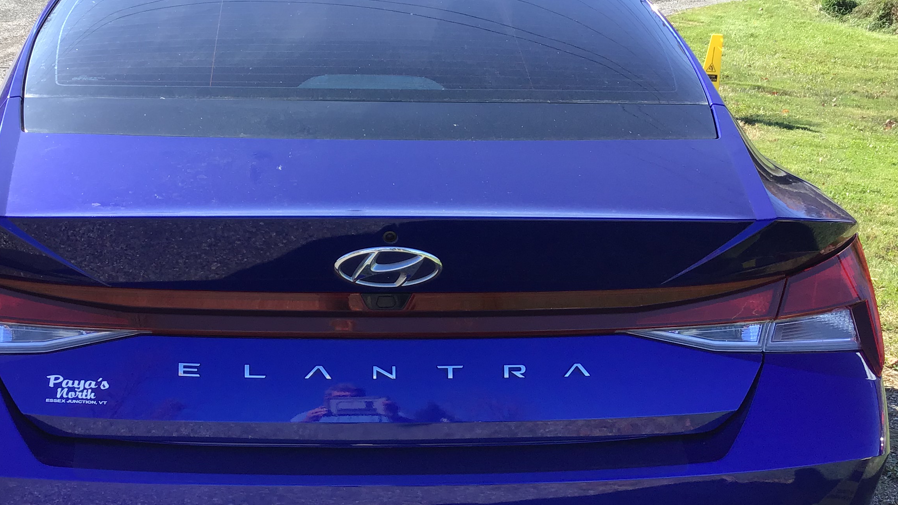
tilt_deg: -20.0
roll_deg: +0.3
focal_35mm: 48
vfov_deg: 24.8
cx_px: 372
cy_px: 328
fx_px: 1143
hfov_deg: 42.7
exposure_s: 1/334
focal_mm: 3.3
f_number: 2.4
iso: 25
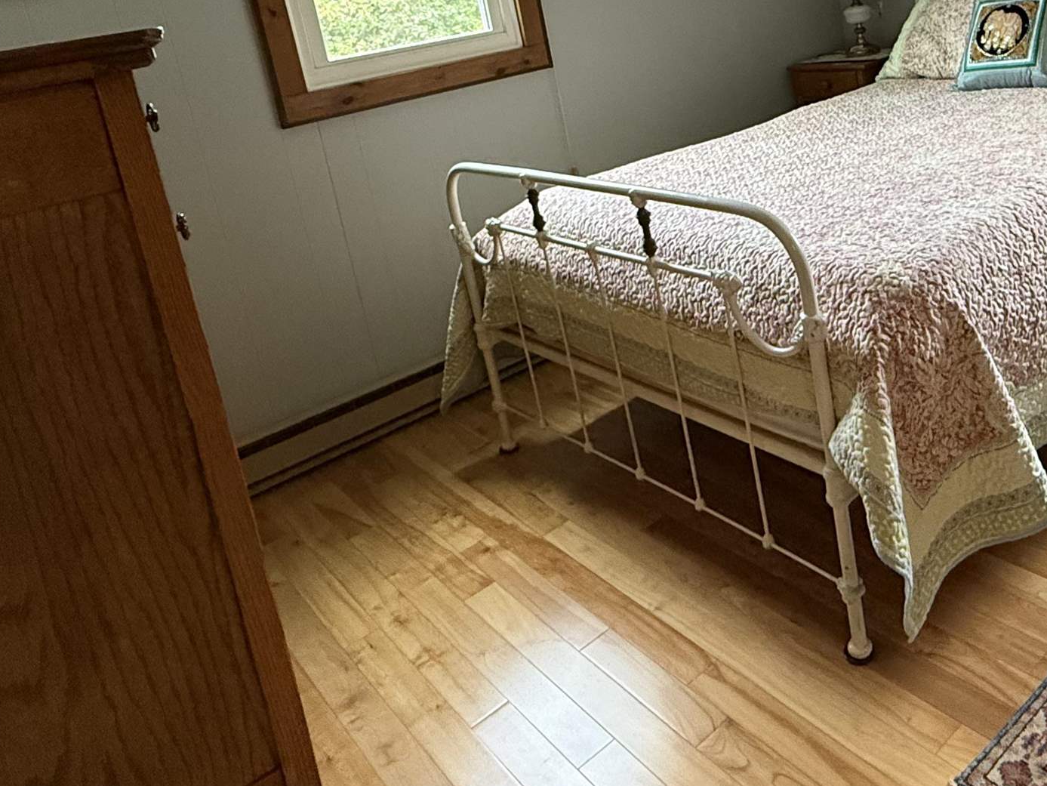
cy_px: 132
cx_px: 773
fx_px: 938
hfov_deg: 55.8
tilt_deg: -11.1
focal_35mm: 31
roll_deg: +8.7
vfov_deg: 42.9
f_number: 2.2
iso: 400
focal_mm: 2.22
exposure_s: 1/60
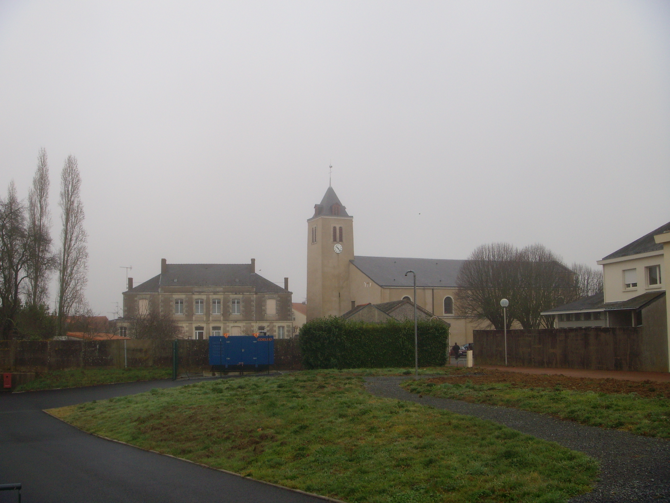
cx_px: 335
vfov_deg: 37.7
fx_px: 735
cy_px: 252
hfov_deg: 49.0
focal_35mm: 38
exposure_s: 1/159
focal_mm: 6.4
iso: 64
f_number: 5.7
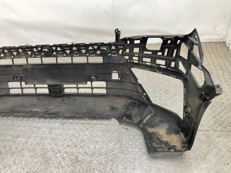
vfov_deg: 48.2
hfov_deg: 61.7
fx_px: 194
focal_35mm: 29
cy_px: 86
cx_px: 116
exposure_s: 1/120
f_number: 1.8
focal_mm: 3
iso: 32
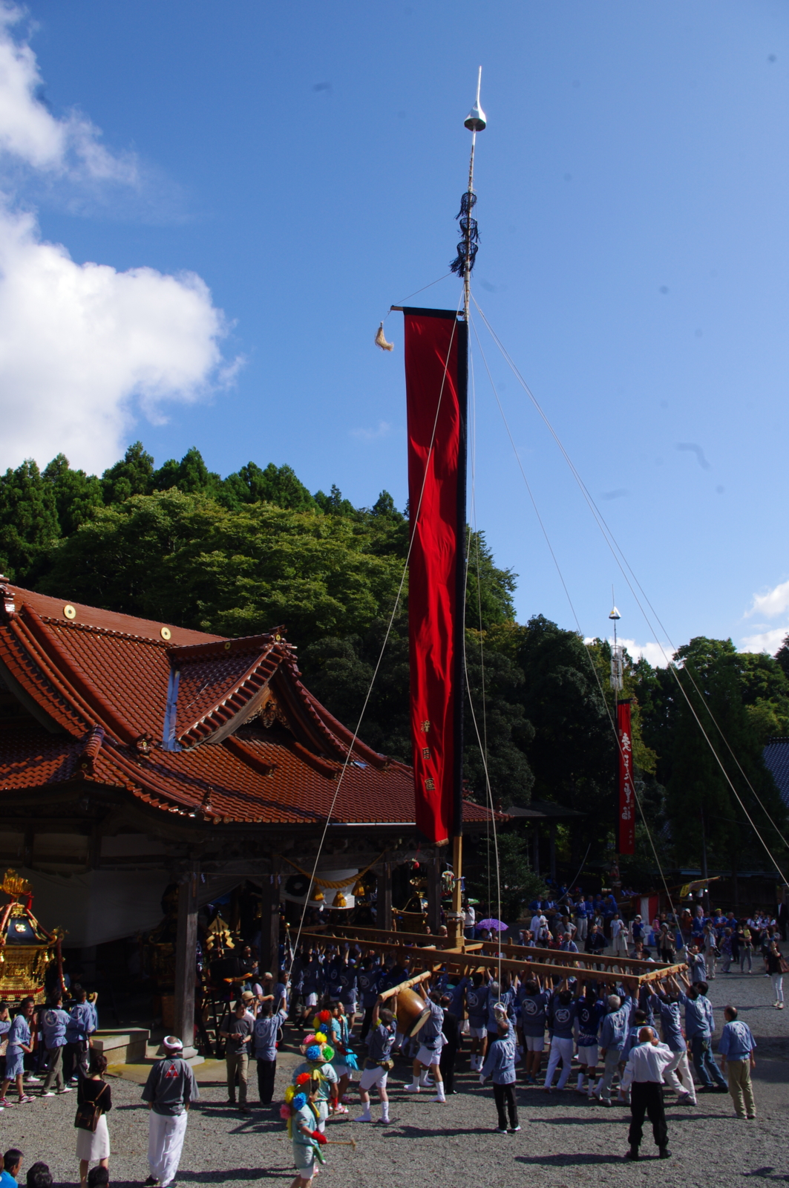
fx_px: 890
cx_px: 394
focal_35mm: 27
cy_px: 594
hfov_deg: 47.8
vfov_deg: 67.4
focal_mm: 18
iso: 200
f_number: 11
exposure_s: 1/125
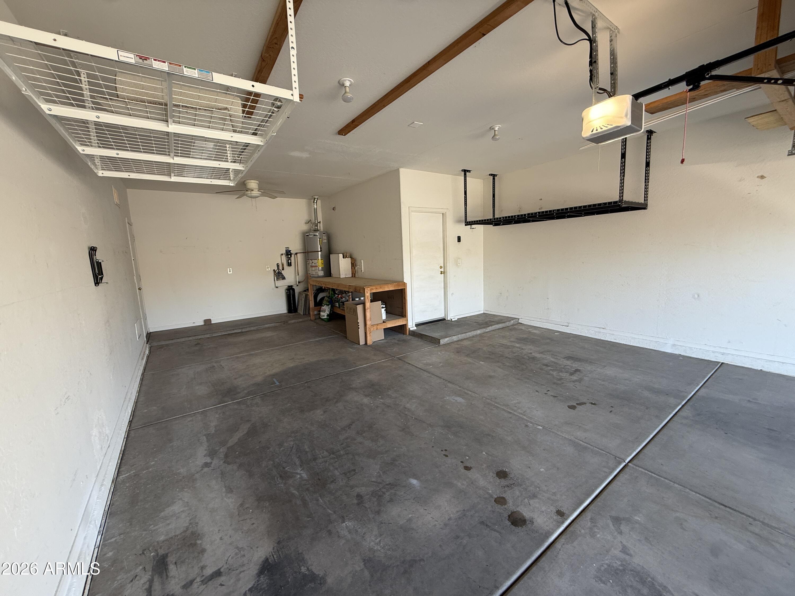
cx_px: 398
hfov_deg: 102.1
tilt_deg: -8.5
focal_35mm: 14
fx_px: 322
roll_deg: +2.2
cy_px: 298
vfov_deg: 85.7
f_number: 2.2
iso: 125
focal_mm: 2.22
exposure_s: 1/99
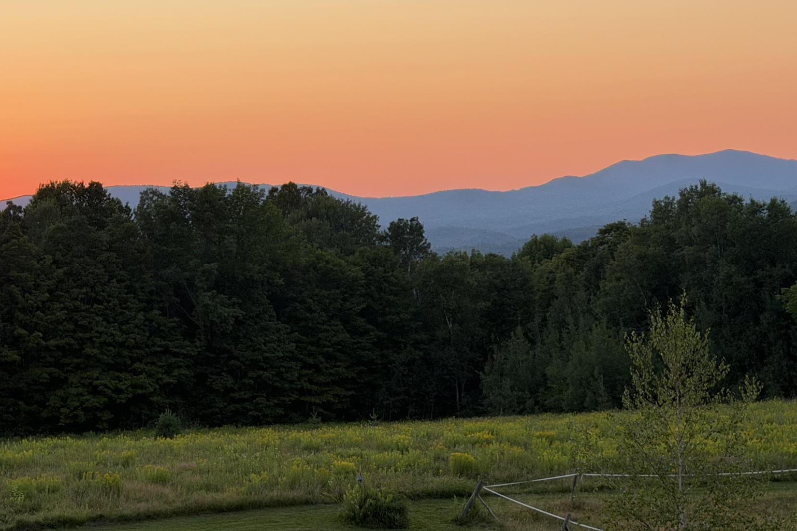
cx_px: 377
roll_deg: +2.9
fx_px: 2059
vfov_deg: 14.6
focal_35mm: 93
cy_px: 395
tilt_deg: -4.6
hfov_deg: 21.9
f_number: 1.78
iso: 80
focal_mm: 6.76
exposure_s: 1/534
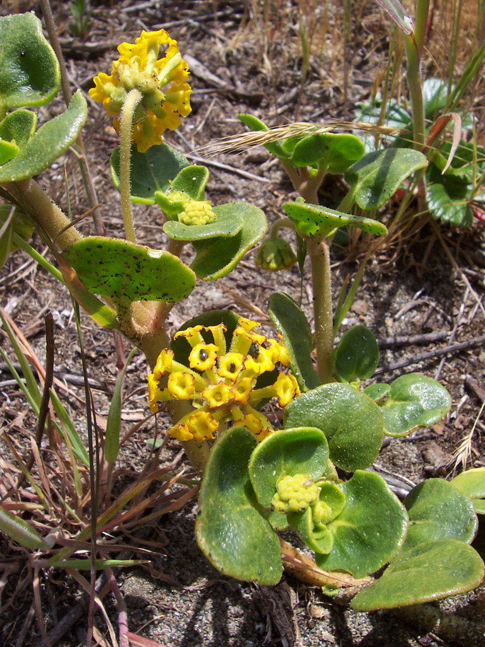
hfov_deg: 38.7
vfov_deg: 50.1
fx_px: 691
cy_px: 324
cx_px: 242
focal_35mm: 37
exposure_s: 1/500
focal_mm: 5.6
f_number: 5.6
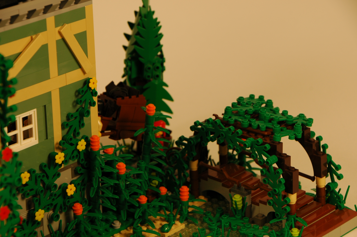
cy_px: 118
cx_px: 178
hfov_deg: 14.9
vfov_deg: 9.9
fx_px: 1367
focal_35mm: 138
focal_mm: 92
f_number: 8
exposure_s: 1/50
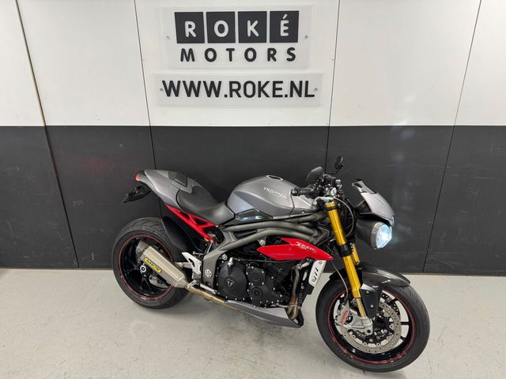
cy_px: 190
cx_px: 253
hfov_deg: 71.6
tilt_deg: -22.6
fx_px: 351
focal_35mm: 24
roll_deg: +0.8
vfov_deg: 56.8
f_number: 1.78
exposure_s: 1/100
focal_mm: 6.76
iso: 200
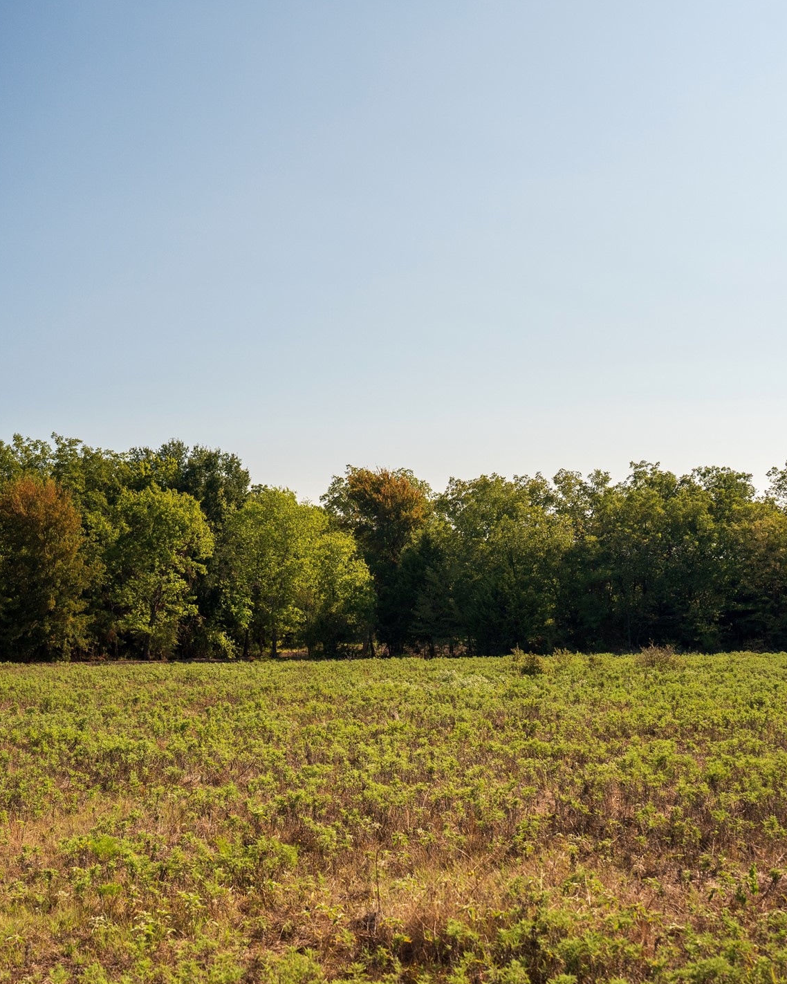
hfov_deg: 28.6
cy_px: 486
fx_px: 1543
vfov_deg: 35.4
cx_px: 432
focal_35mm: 53
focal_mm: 37
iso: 800
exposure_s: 1/160
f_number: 4.5
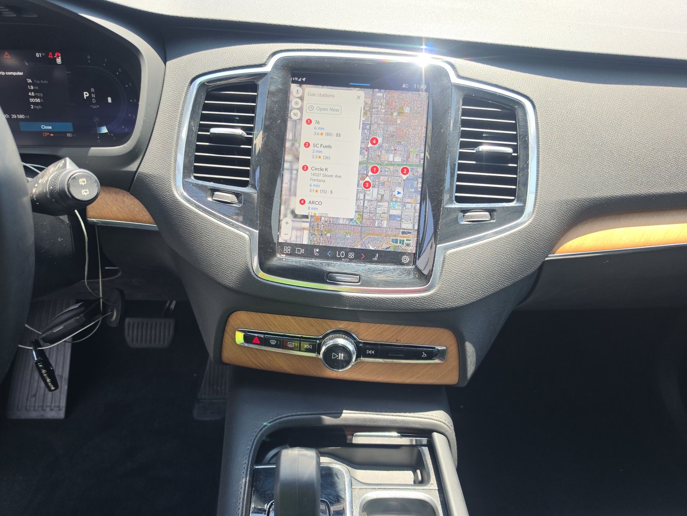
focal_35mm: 23
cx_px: 344
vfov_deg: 58.9
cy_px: 258
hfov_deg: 73.9
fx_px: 456
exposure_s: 1/119
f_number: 1.4
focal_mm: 6.5
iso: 12
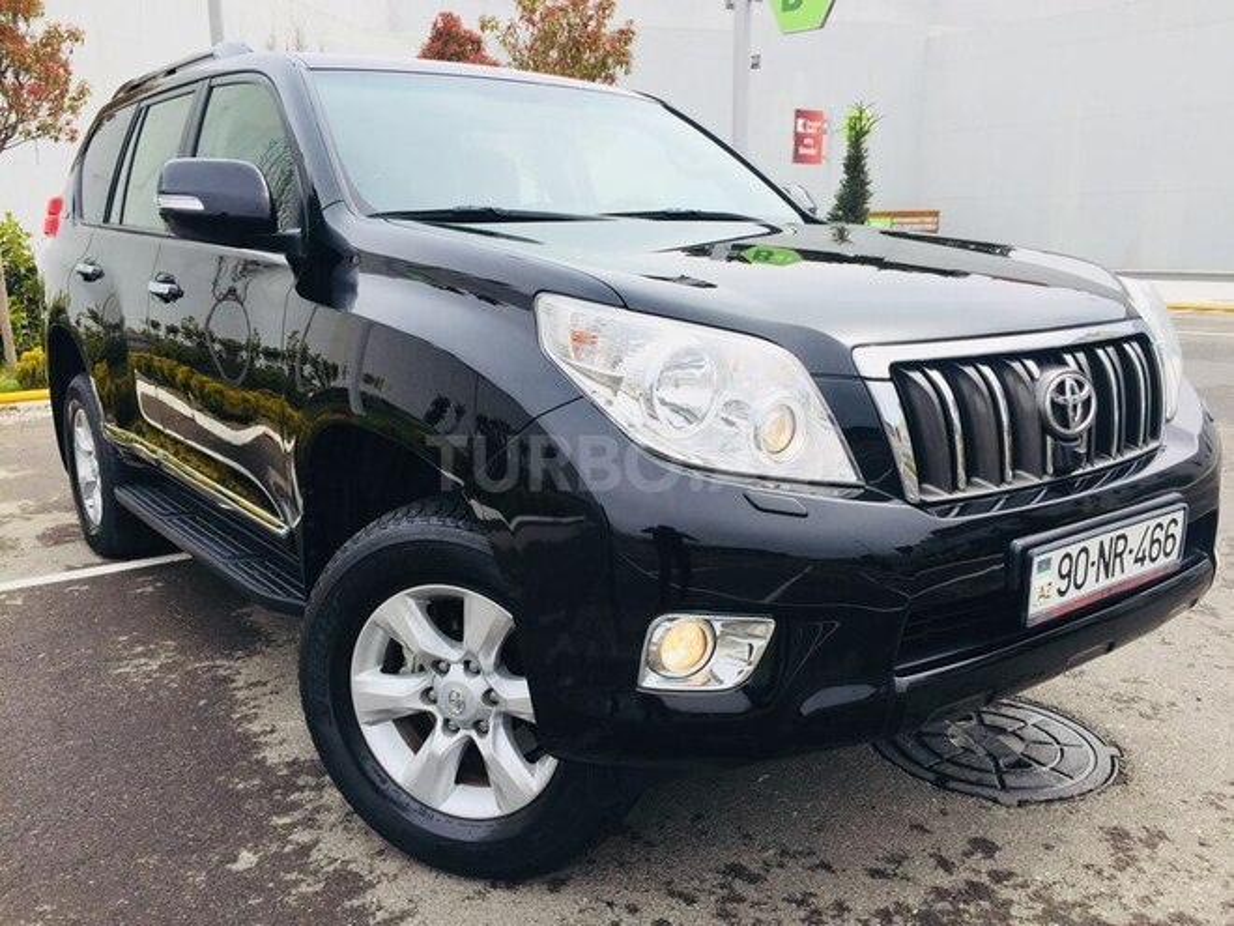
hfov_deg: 61.7
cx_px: 617
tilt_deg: -11.6
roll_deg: -0.4
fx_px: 1034
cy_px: 463
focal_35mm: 29
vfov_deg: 48.2
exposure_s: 1/1276
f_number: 2.2
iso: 32
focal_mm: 4.15
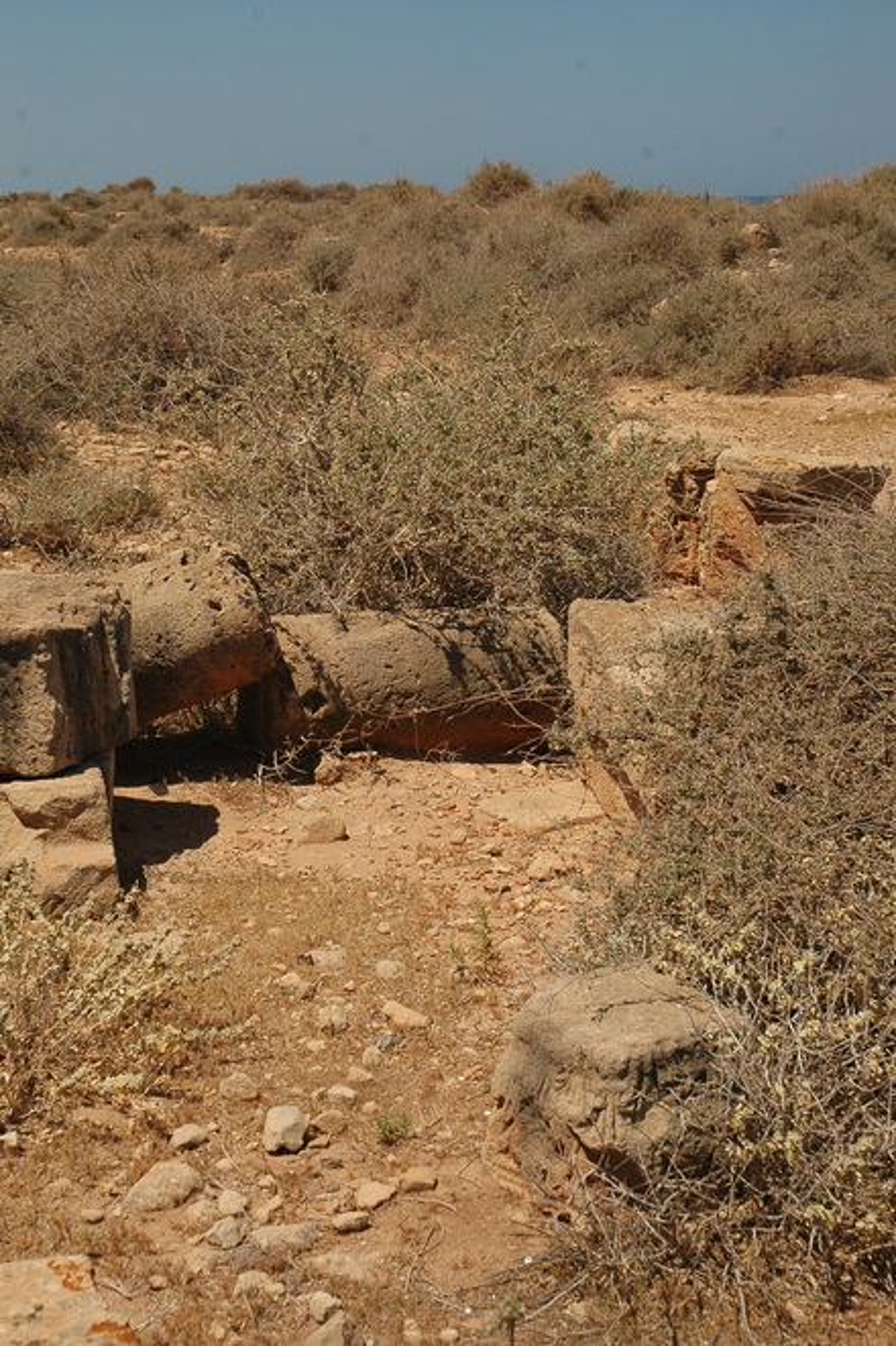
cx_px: 448
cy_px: 673
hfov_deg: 25.7
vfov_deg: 37.9
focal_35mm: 52
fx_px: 1962
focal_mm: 35
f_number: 10
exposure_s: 1/500
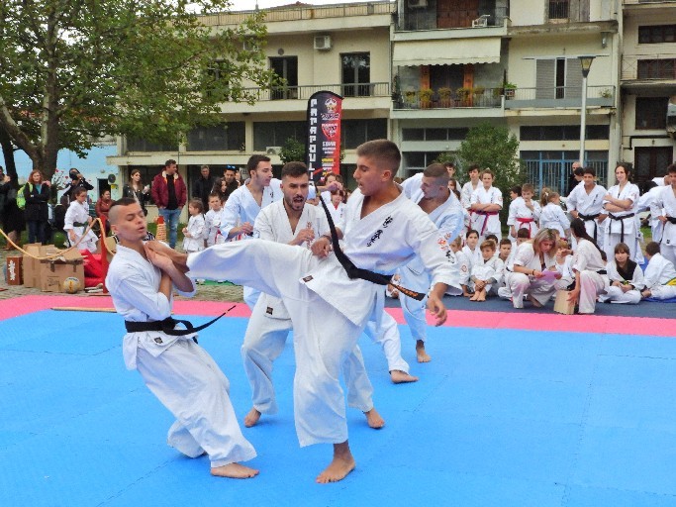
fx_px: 859
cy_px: 254
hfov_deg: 43.0
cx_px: 338
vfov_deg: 32.9
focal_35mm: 44
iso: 400
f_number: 8
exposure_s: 1/400
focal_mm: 7.9
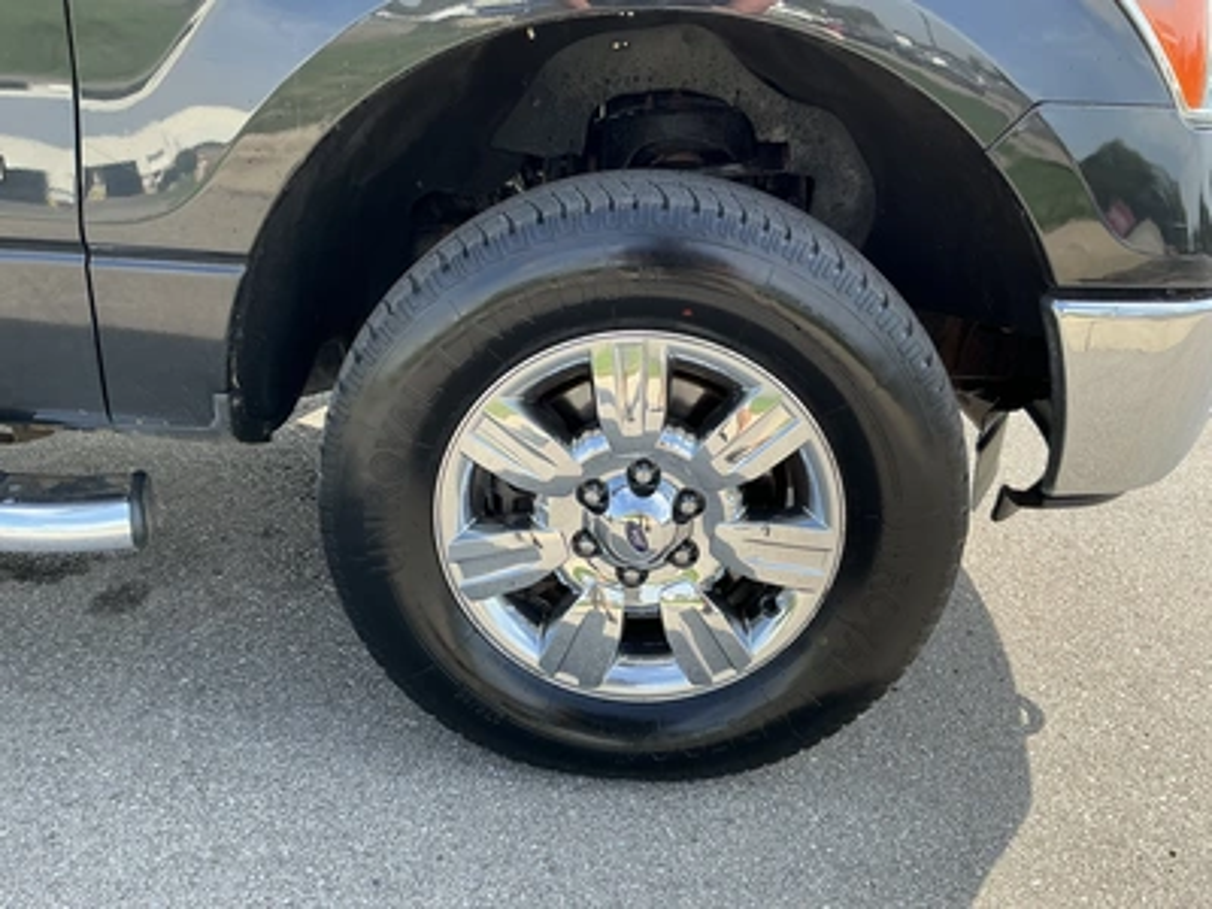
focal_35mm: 28
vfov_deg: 49.7
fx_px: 980
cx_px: 606
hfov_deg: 63.4
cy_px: 454
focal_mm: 3
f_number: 1.8
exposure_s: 1/353
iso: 25
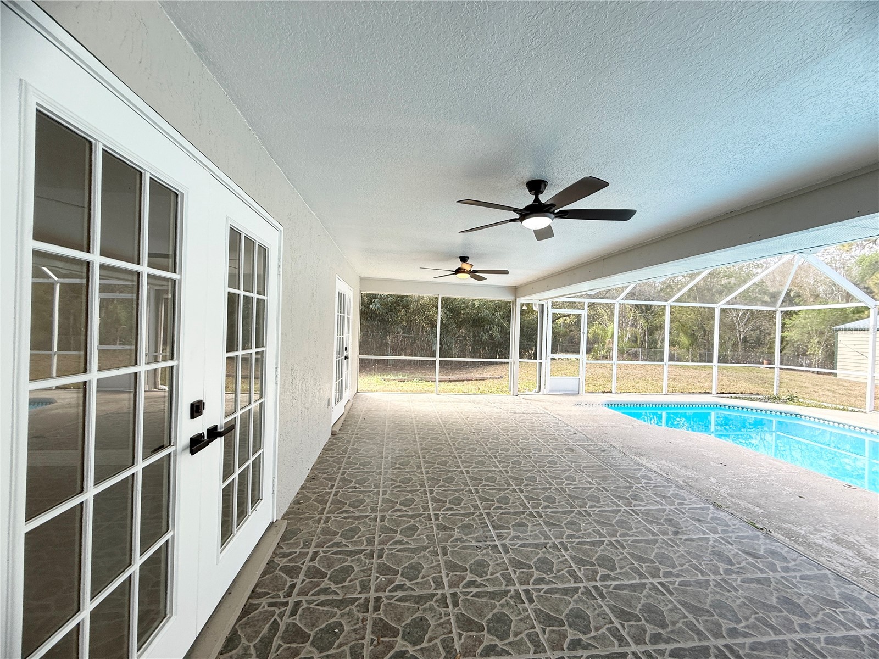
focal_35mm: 14
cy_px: 330
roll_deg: -1.4
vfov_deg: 85.7
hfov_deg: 102.1
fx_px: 356
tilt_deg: +0.3
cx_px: 440
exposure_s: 1/167
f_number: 2.2
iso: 50
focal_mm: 2.22
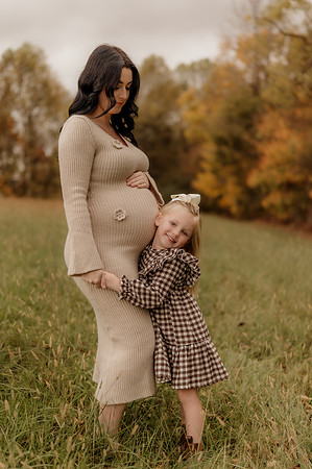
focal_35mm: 50
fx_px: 651
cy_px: 234
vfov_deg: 39.6
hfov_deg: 26.9
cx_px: 156
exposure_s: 1/320
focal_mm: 50
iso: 200
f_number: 1.8
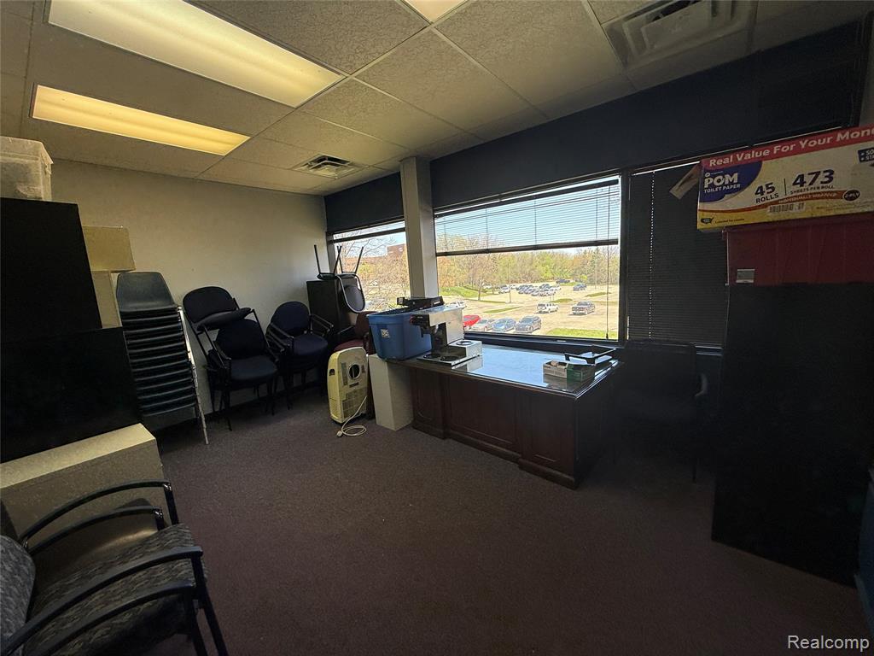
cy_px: 328
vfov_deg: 85.7
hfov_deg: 102.1
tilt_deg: -8.7
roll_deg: +3.5
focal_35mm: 14
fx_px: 353
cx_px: 437
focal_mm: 2.22
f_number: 2.2
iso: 50
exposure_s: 1/162
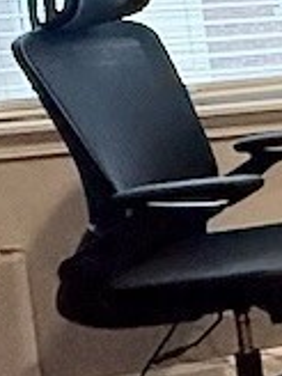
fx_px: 1184
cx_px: 1107
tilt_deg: -7.4
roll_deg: +1.2
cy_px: 50
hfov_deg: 8.2
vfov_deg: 17.8
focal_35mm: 109
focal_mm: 2.22
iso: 400
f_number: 2.2
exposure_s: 1/120
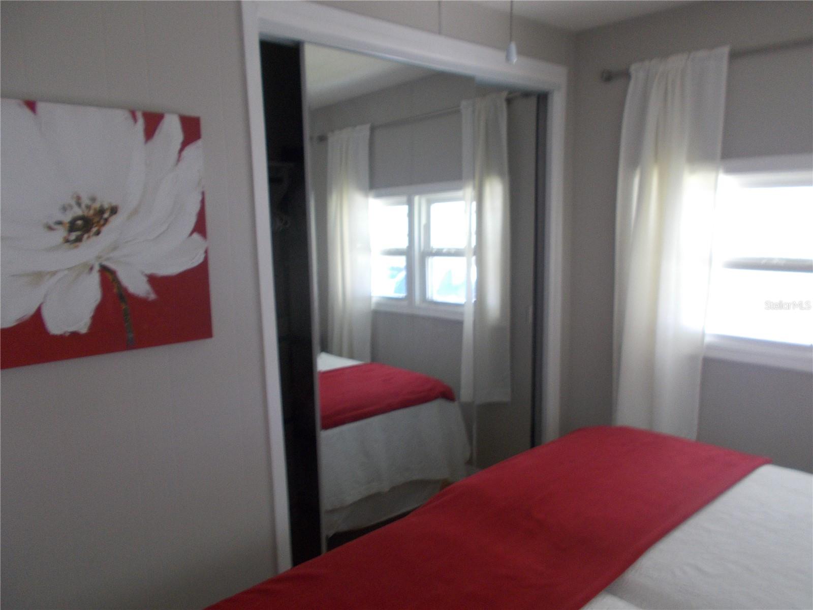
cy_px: 305
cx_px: 406
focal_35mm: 26
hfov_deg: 67.3
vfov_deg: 53.1
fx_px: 611
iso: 160
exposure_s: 1/25
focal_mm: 4.6
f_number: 3.2
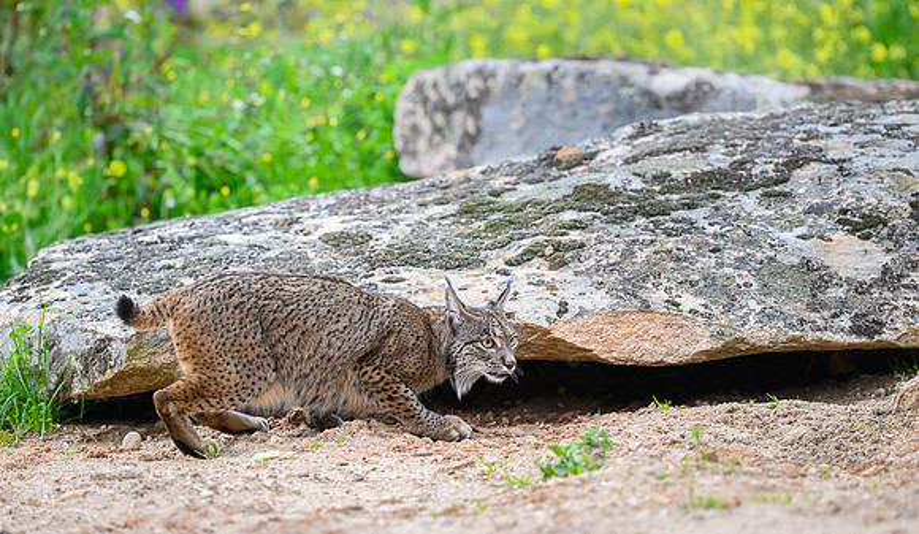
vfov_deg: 3.0
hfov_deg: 5.2
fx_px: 10207
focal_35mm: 416
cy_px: 286
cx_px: 460
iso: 1000
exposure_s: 1/1250
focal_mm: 400
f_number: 4
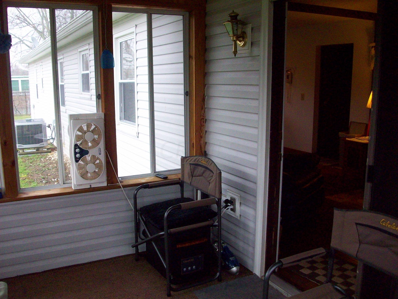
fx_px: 391
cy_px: 150
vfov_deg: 41.8
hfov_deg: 54.0
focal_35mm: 34
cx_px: 199
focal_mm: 5.7
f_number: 2.8
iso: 272
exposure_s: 1/128
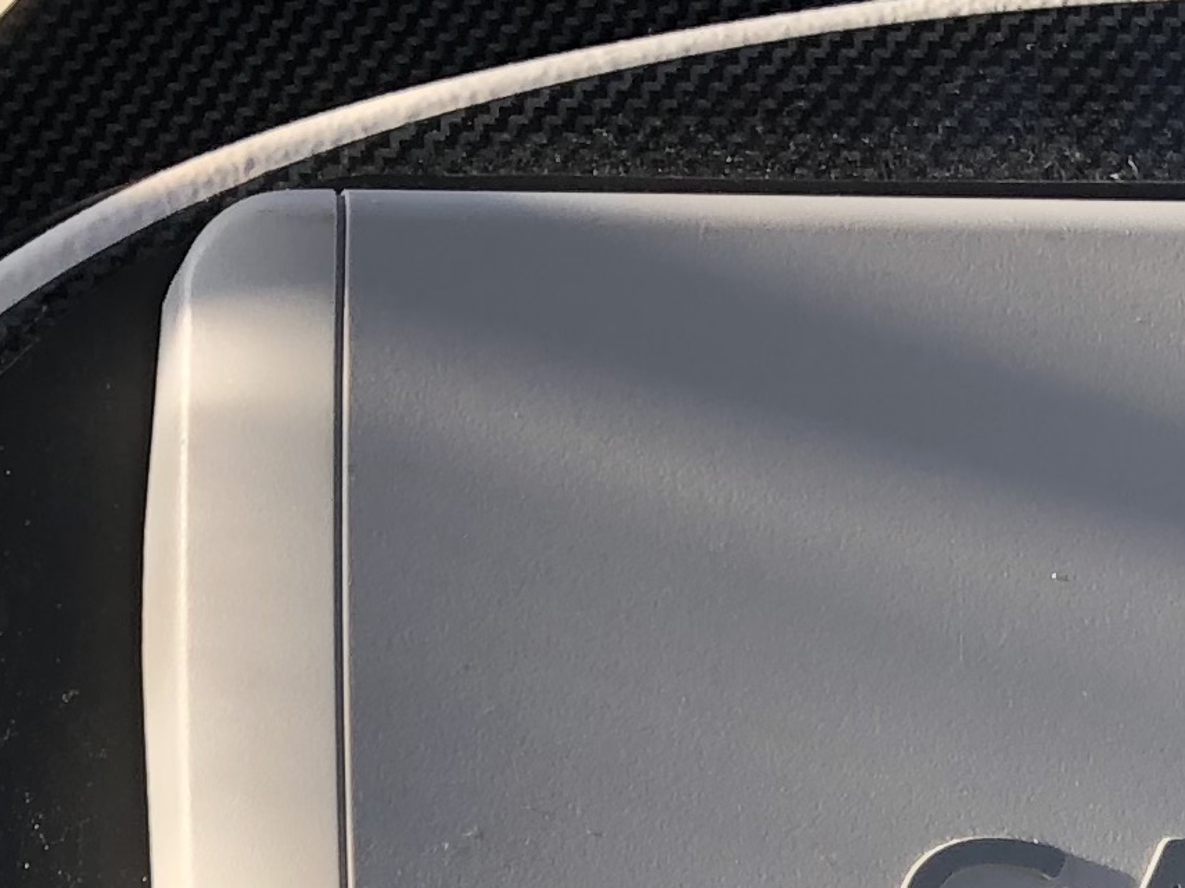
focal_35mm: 132
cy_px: 1601
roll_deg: -2.8
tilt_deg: -35.5
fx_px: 4518
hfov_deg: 14.9
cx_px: 606
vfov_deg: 10.5
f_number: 1.8
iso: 20
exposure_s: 1/495
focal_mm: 3.99
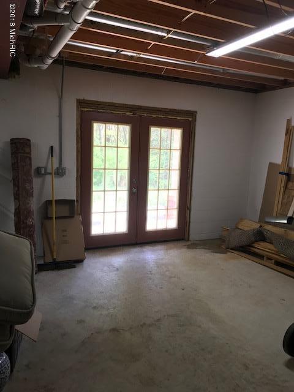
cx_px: 147
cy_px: 196
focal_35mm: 28
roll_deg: -1.2
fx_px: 317
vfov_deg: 63.4
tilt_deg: -8.1
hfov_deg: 49.7
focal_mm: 3.99
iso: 25
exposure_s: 1/40
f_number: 1.8
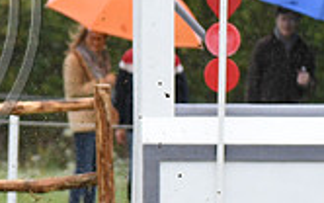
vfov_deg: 1.2
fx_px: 9419
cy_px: -24
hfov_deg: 2.0
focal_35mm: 1066
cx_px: -182
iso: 2000
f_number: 4.5
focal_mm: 200
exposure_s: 1/1250
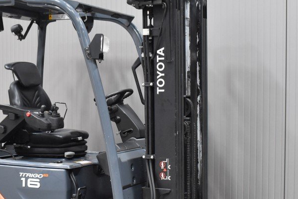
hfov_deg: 28.0
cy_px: 137
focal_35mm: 72
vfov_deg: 18.9
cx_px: 111
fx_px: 596
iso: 1600
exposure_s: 1/25
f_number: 5
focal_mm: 24
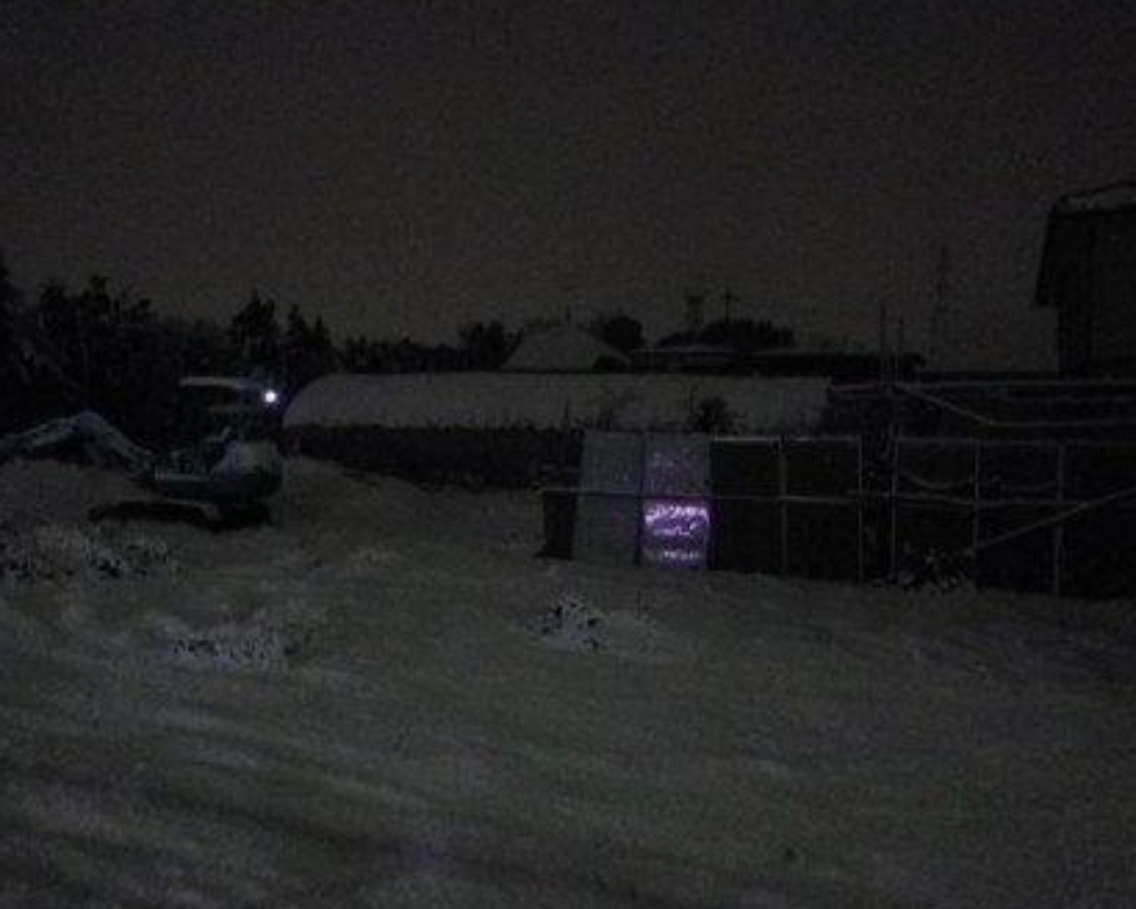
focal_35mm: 30
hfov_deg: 58.7
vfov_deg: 48.5
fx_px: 1009
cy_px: 460
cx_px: 526
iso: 800
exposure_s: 1/4
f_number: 3.2
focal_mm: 5
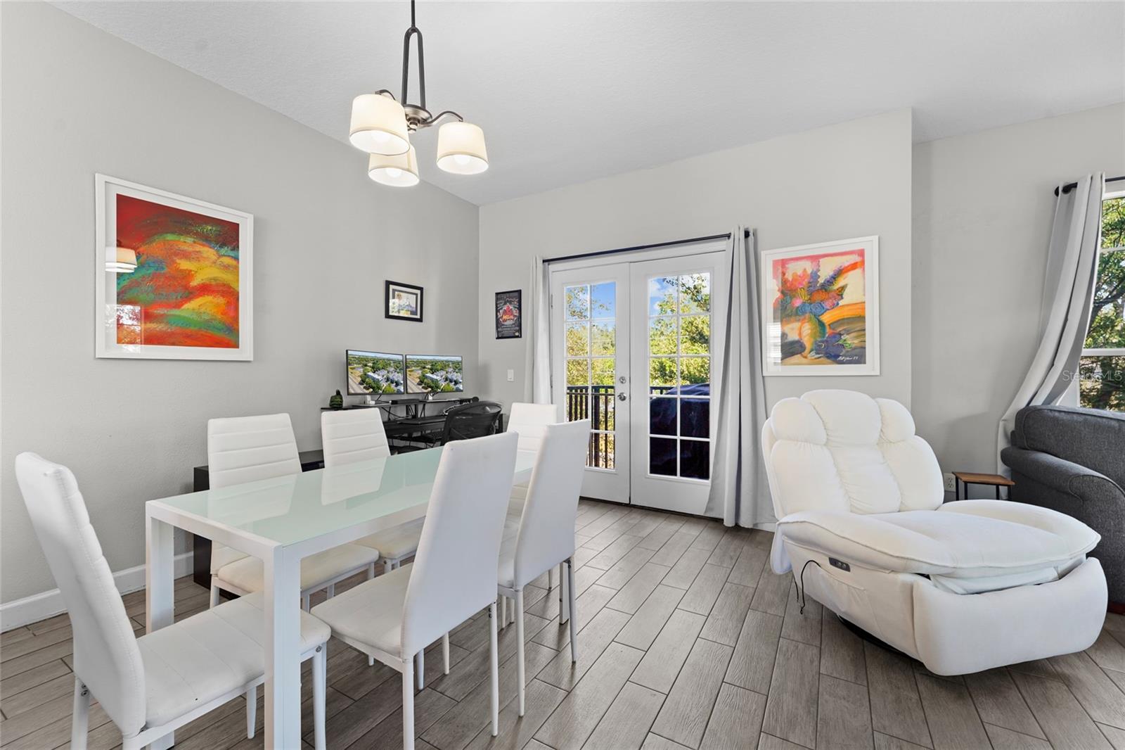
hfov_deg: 104.3
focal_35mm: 14
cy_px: 375
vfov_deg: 81.2
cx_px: 562
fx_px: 437
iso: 200
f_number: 8
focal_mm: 14
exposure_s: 1/4
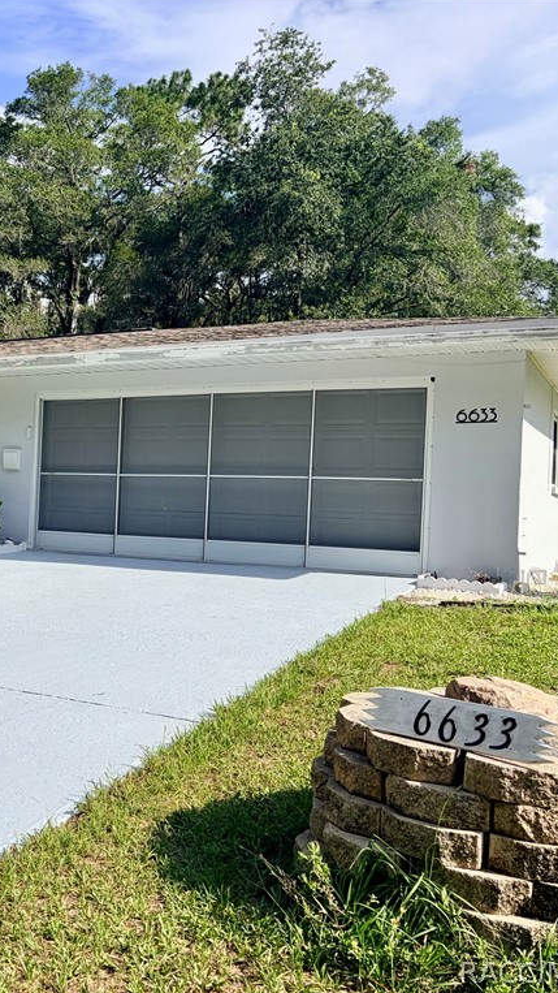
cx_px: -26
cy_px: 495
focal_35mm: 38
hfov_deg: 28.8
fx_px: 1000
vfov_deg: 52.8
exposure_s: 1/6993
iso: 64
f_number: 1.6
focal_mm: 5.96
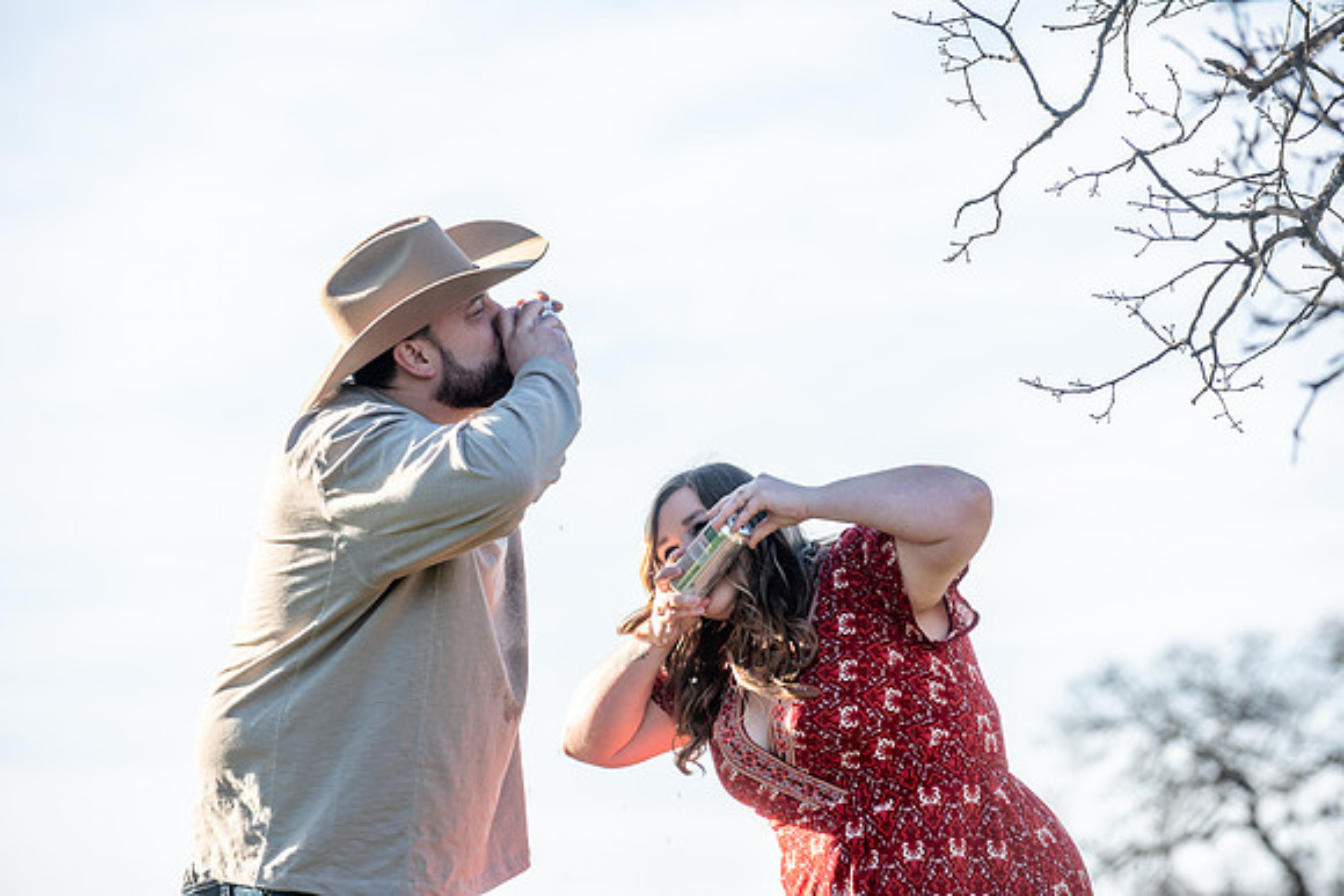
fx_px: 5974
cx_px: 672
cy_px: 448
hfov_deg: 12.8
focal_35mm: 160
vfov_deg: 8.6
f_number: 4.5
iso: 50
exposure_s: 1/250
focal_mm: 160
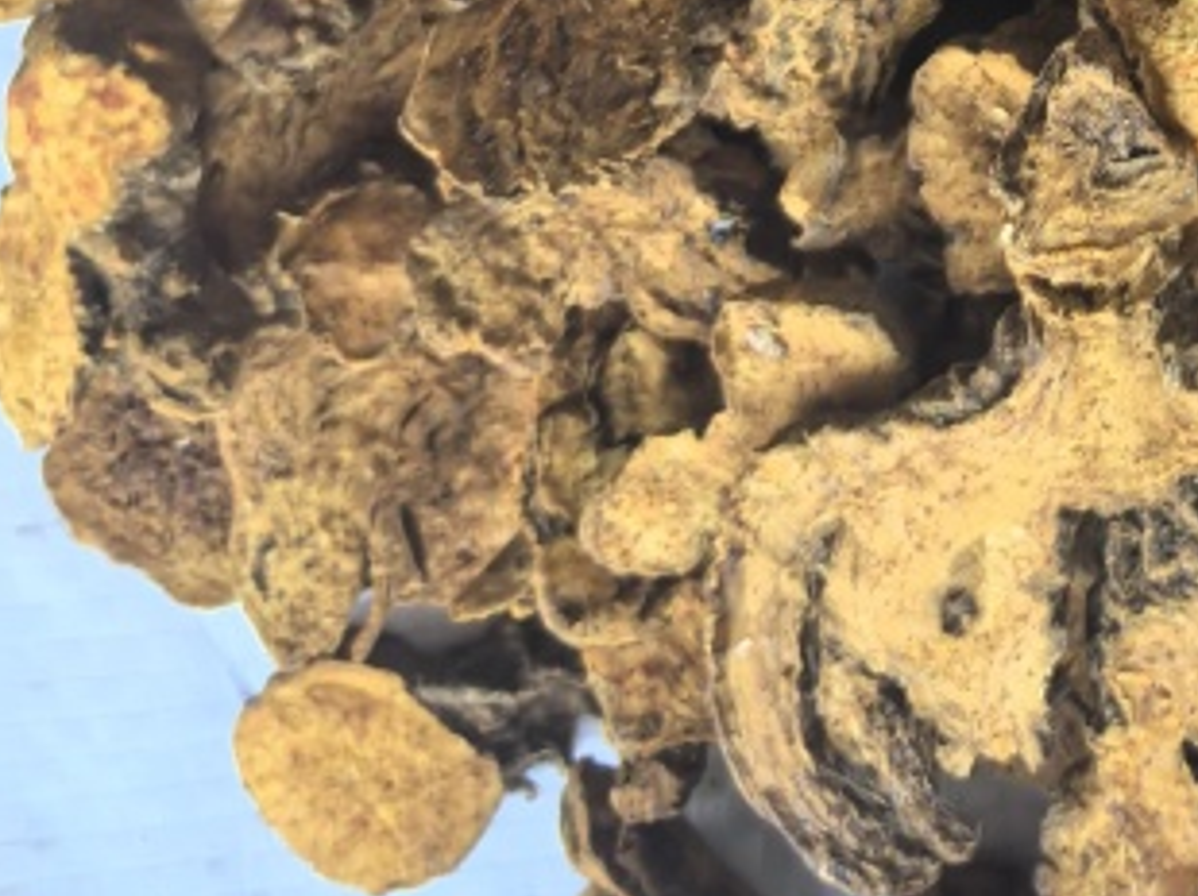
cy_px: -770
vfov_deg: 13.9
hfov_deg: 19.5
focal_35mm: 93
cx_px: 1530
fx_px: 3216
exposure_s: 1/100
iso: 80
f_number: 2
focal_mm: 5.75
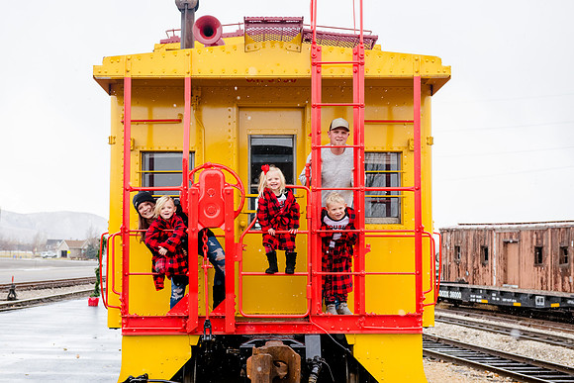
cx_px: 273
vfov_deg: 23.0
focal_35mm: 59
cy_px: 192
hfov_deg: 33.9
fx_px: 940
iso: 800
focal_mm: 55
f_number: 5
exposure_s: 1/640
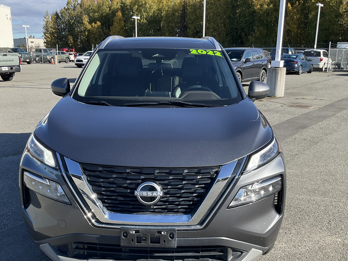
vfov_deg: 36.6
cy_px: 166
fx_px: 392
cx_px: 156
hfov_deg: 47.8
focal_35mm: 39
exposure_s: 1/804
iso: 25
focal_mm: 3
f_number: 1.8
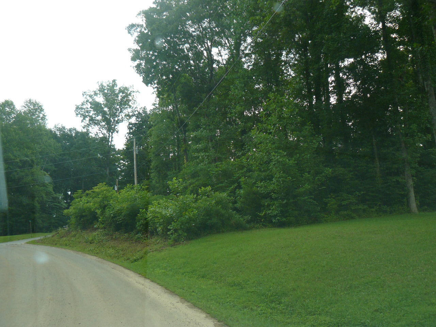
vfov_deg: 39.7
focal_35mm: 36
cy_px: 164
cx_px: 218
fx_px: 453
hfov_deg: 51.4
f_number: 2.8
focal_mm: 6
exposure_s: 1/320
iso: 100
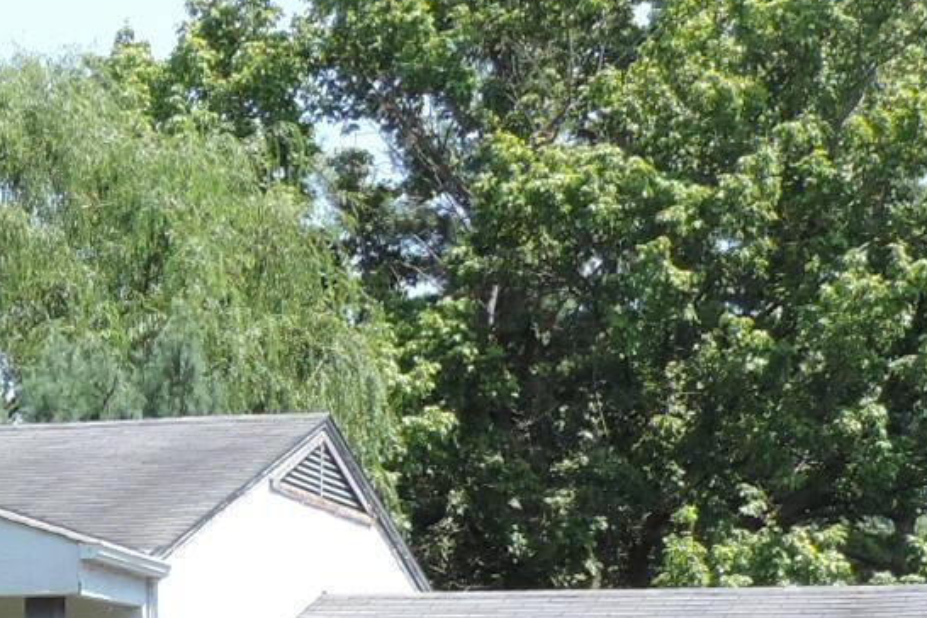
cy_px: 715
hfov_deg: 10.6
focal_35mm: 186
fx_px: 4789
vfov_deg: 7.3
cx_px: -494
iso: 80
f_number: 3.4
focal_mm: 7.6
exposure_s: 1/320
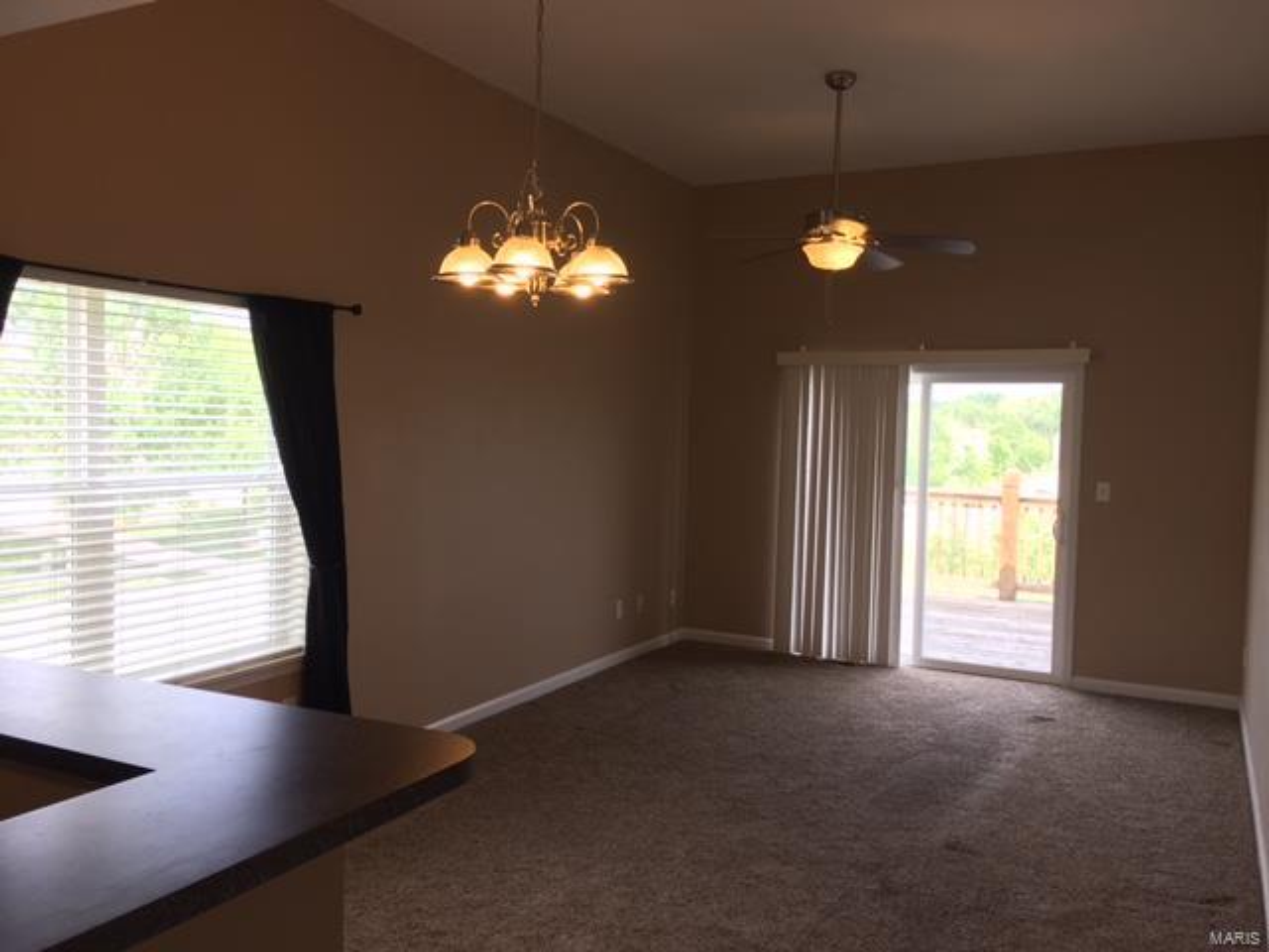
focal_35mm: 29
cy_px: 476
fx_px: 1063
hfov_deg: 61.7
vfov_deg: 48.2
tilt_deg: -3.3
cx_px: 634
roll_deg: -1.7
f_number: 2.2
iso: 25
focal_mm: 4.15
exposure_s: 1/60
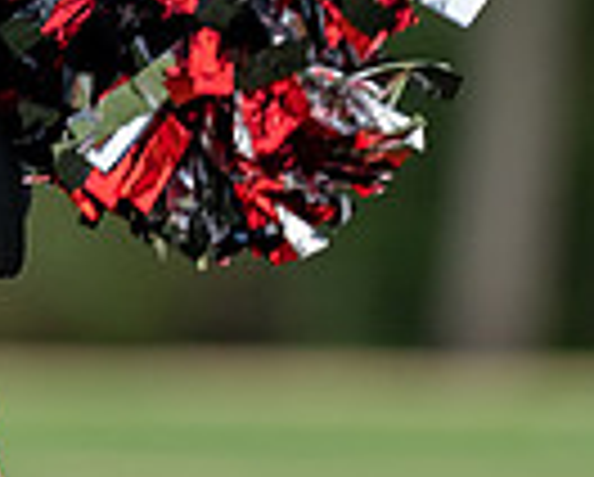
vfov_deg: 1.7
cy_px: -466
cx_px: 108
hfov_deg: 2.2
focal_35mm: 897
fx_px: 15793
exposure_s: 1/500
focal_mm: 178
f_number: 2.8
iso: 500
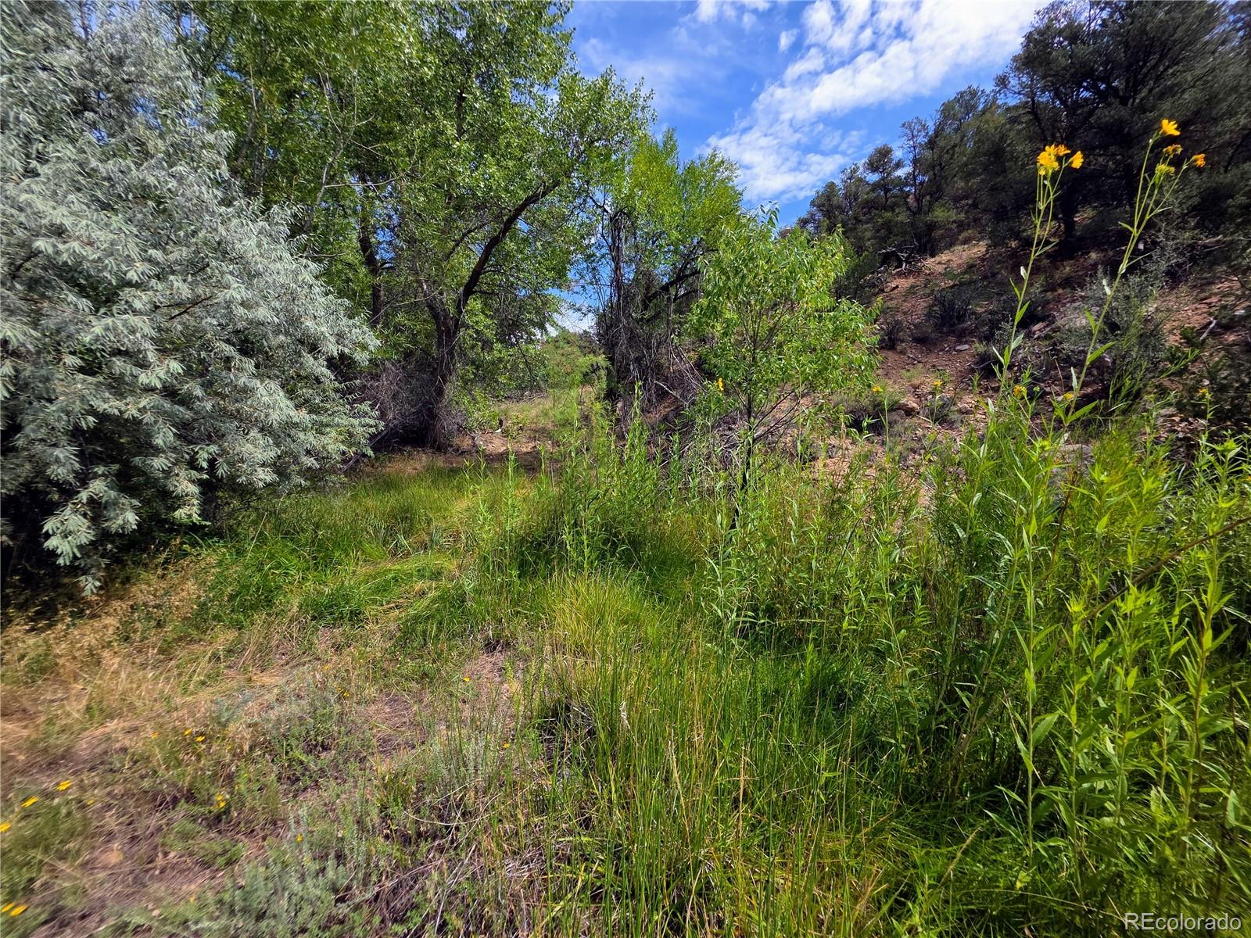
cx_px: 626
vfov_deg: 89.9
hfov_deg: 106.2
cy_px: 469
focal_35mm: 13
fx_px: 470
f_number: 1.9
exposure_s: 1/1571
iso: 40
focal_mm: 2.2
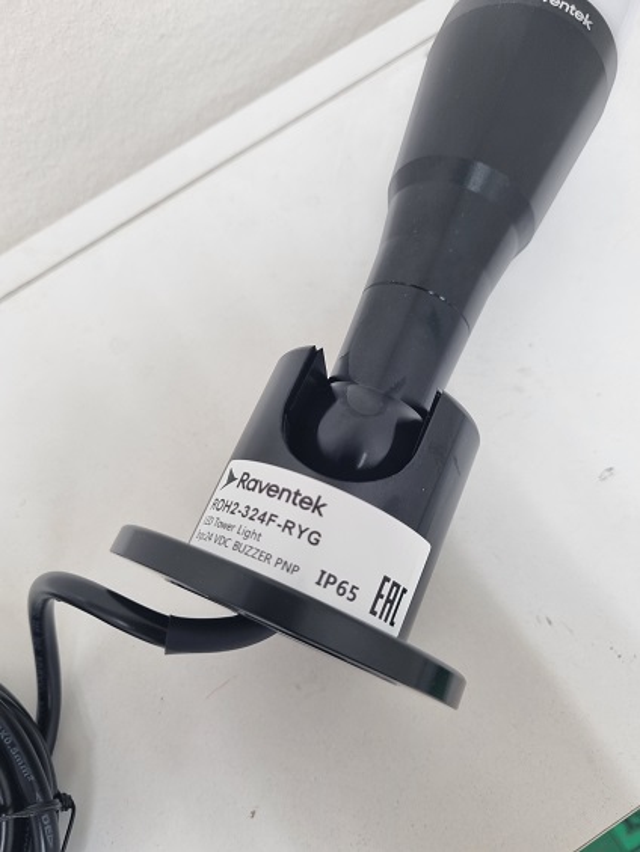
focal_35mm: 26
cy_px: 426
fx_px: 641
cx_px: 320
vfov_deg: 67.3
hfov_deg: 53.1
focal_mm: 5.4
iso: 80
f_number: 1.8
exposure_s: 1/100
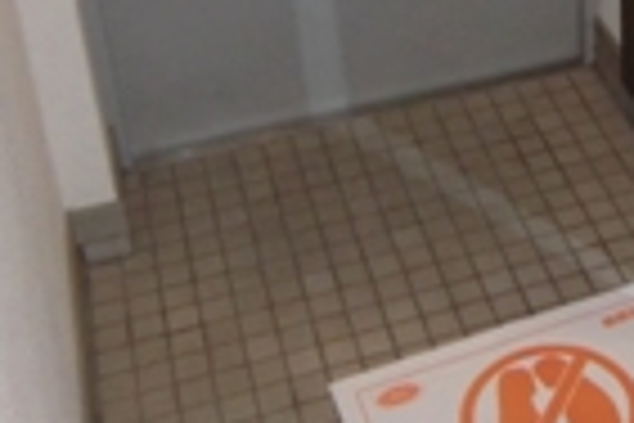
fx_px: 1409
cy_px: -189
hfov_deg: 24.3
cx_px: 618
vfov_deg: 15.8
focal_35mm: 80
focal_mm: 4.3
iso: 400
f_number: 3.2
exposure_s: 1/50
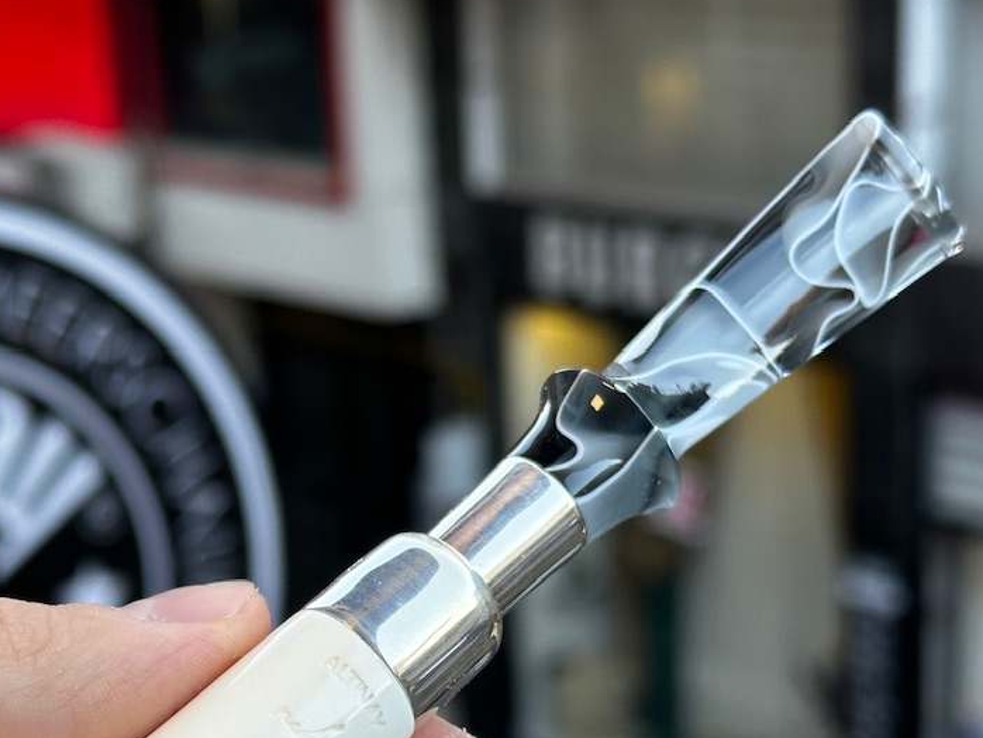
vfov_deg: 16.6
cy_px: 632
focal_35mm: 88
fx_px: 2500
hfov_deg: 22.1
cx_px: 303
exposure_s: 1/114
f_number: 1.78
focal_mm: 6.86
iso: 40
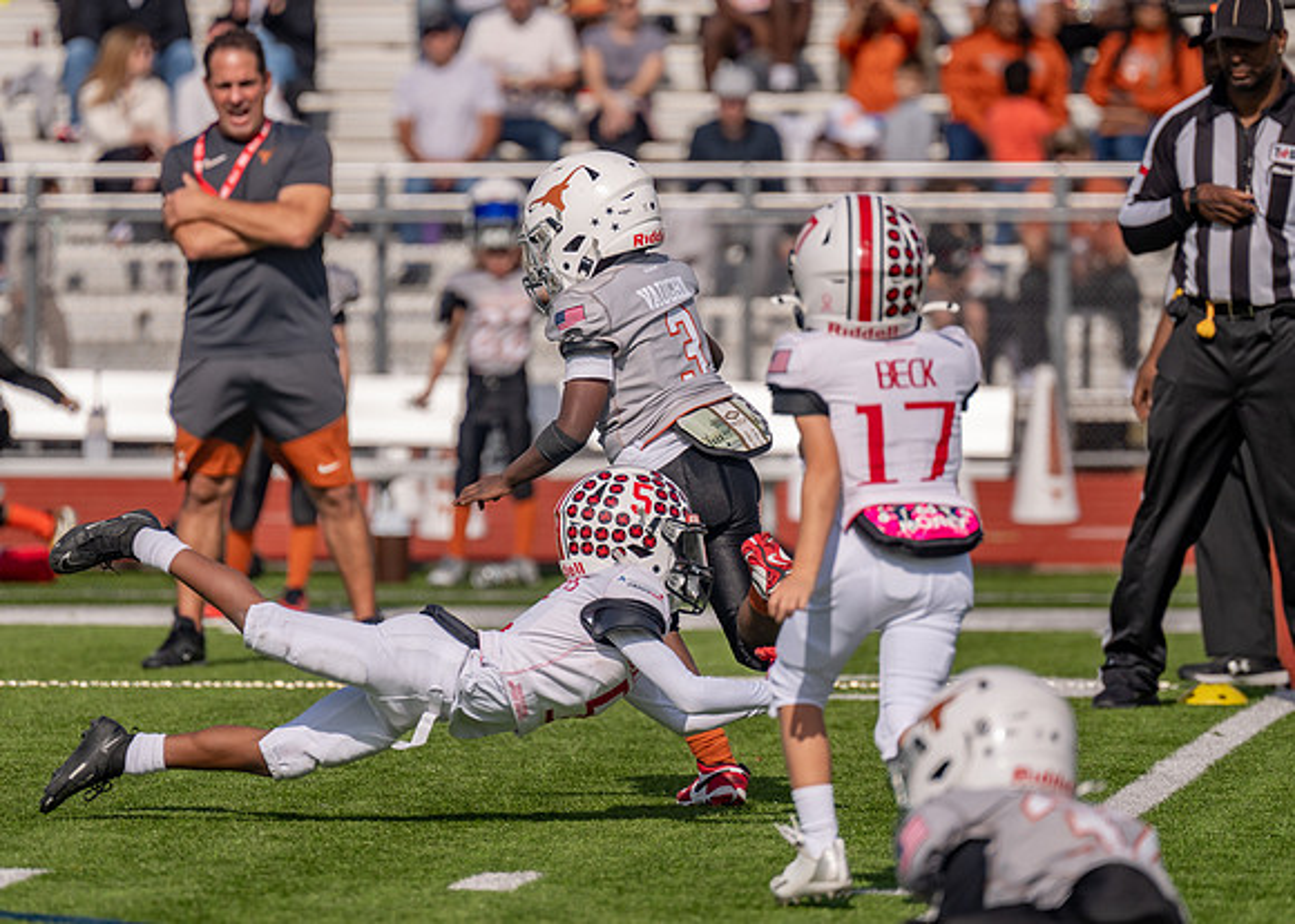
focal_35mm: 369
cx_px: 612
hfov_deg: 5.5
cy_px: 448
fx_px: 13562
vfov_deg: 3.9
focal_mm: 280
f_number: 4
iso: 160
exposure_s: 1/4000
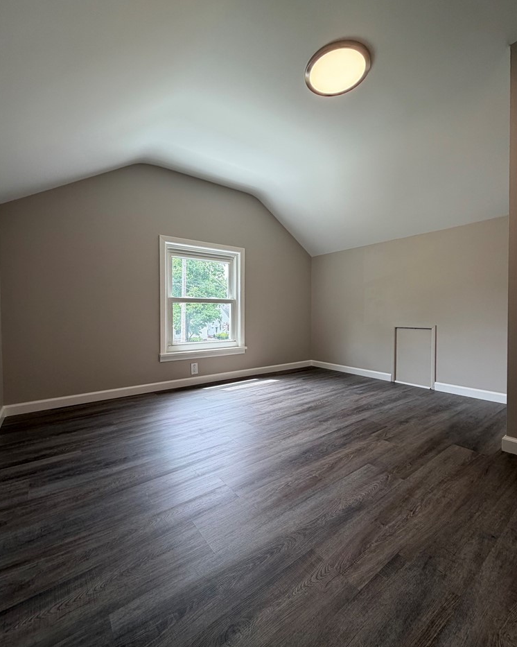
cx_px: 252
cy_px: 321
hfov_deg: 84.0
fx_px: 287
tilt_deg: -1.8
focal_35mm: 15
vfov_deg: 96.8
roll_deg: +0.4
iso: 100
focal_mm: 2.22
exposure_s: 1/120
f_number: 2.2
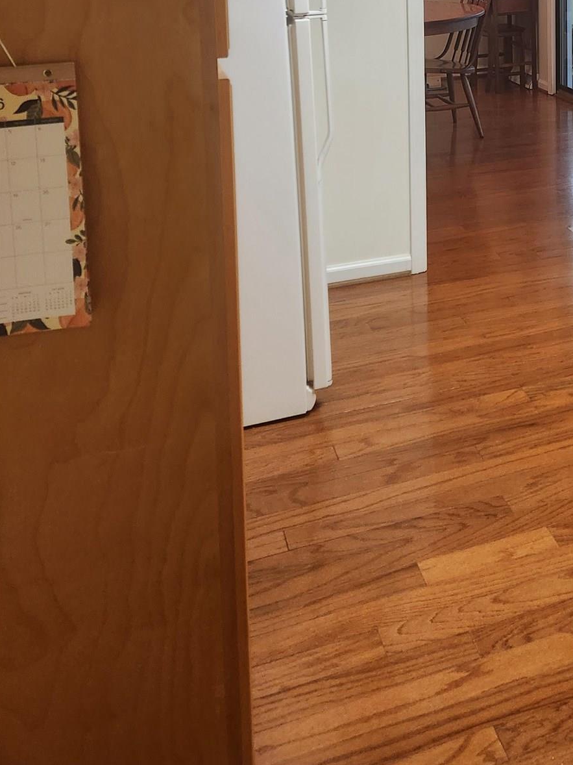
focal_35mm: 45
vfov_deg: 38.4
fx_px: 994
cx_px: 557
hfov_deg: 30.2
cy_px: 38
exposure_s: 1/120
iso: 320
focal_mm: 5.4
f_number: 1.8
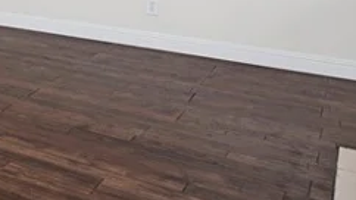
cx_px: -241
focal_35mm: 62
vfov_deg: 17.5
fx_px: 585
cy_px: -98
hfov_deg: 23.2
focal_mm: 14
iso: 500
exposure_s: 1/100
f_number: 10
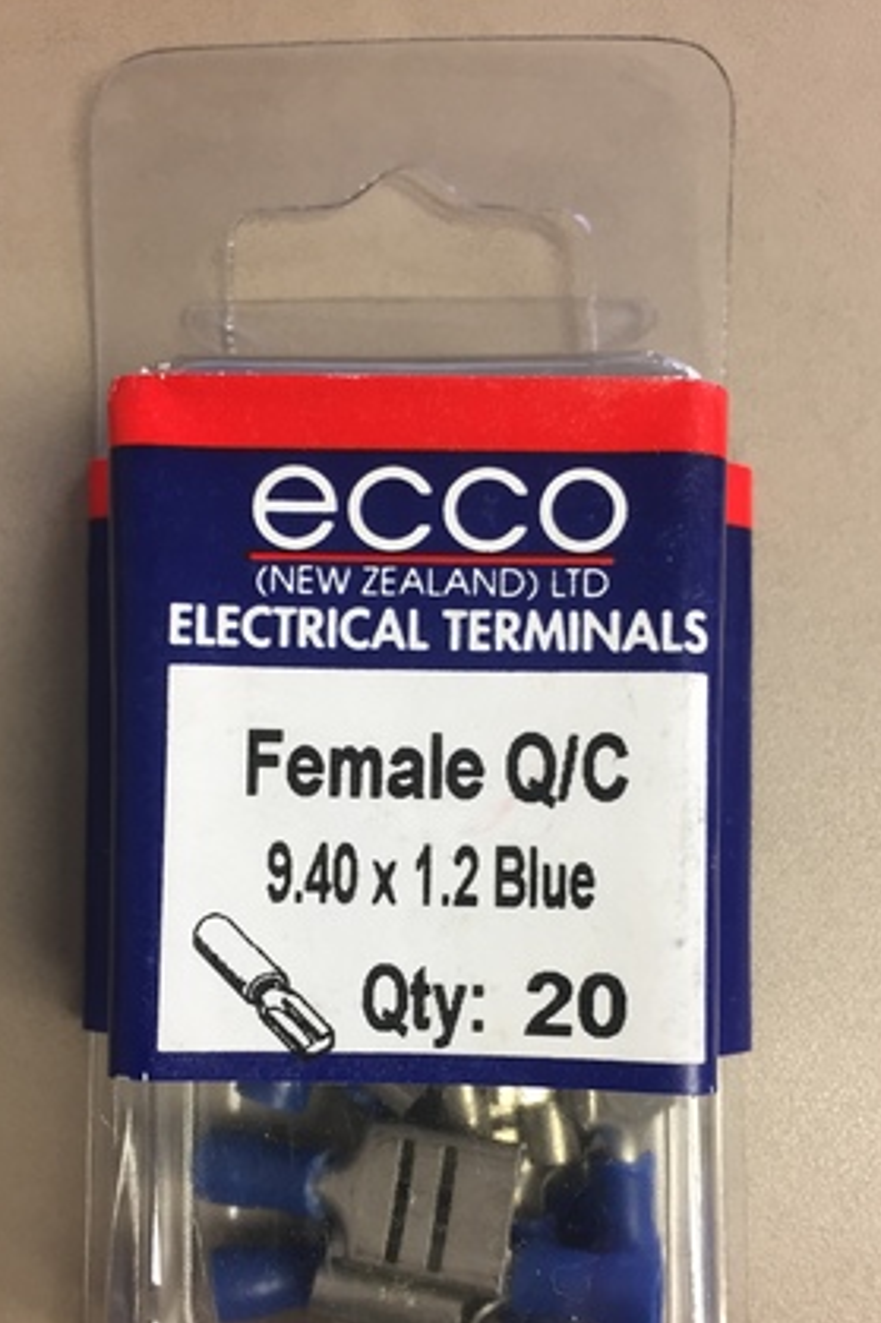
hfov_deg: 36.8
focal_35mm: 36
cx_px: 396
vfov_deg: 52.9
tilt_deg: -87.6
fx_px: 1322
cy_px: 780
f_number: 2.2
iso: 100
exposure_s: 1/33
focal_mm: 4.15
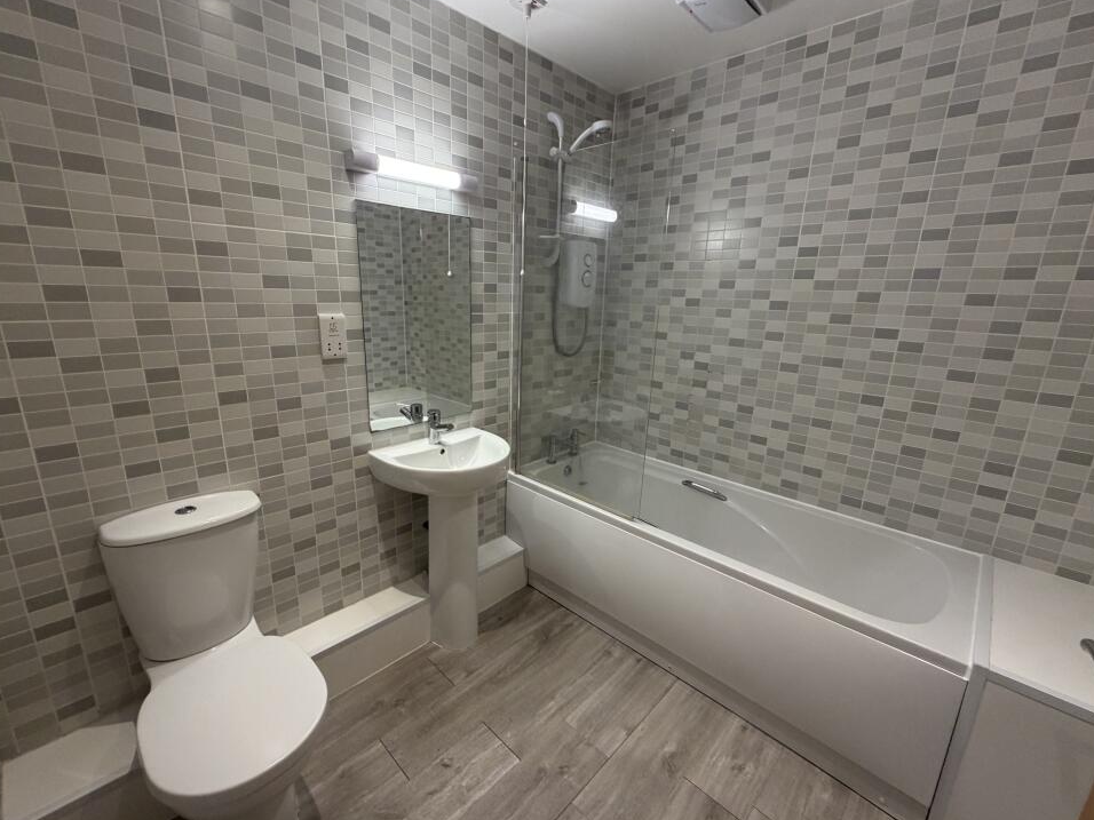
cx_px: 540
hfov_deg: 98.2
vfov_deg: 81.7
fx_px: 474
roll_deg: -1.2
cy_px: 411
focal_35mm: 15
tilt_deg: -14.6
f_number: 2.2
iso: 320
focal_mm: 2.22
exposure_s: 1/100
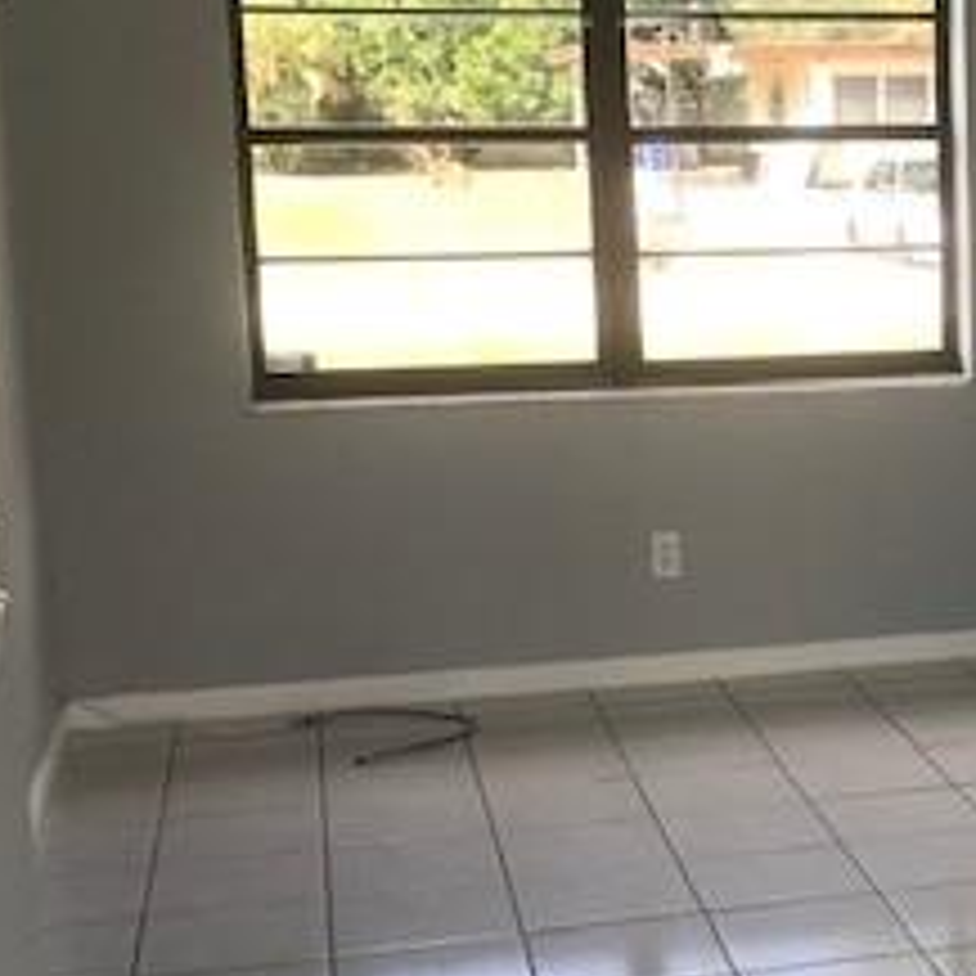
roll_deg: +0.4
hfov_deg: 22.4
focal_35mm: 73
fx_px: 2329
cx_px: 1057
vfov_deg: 23.6
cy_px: 567
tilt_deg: -12.9
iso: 20
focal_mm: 3.99
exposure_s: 1/120
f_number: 1.8
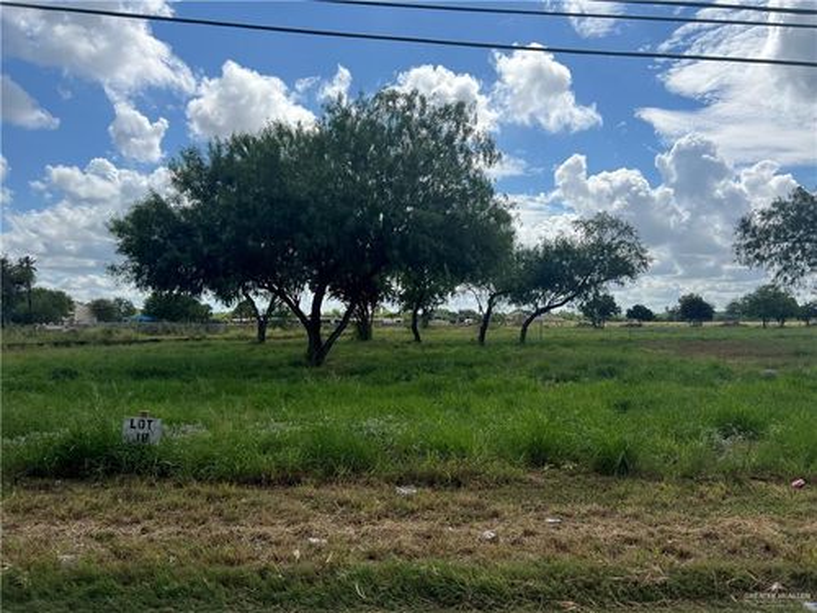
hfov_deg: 67.3
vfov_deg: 53.1
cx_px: 408
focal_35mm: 26
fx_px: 614
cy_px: 306
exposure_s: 1/6993
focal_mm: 5.7
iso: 50
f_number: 1.5
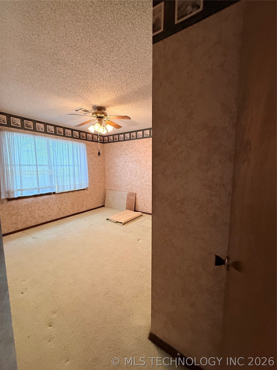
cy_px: 185
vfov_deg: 102.1
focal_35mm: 14
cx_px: 138
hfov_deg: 85.7
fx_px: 149
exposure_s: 1/60
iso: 400
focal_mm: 2.22
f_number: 2.2
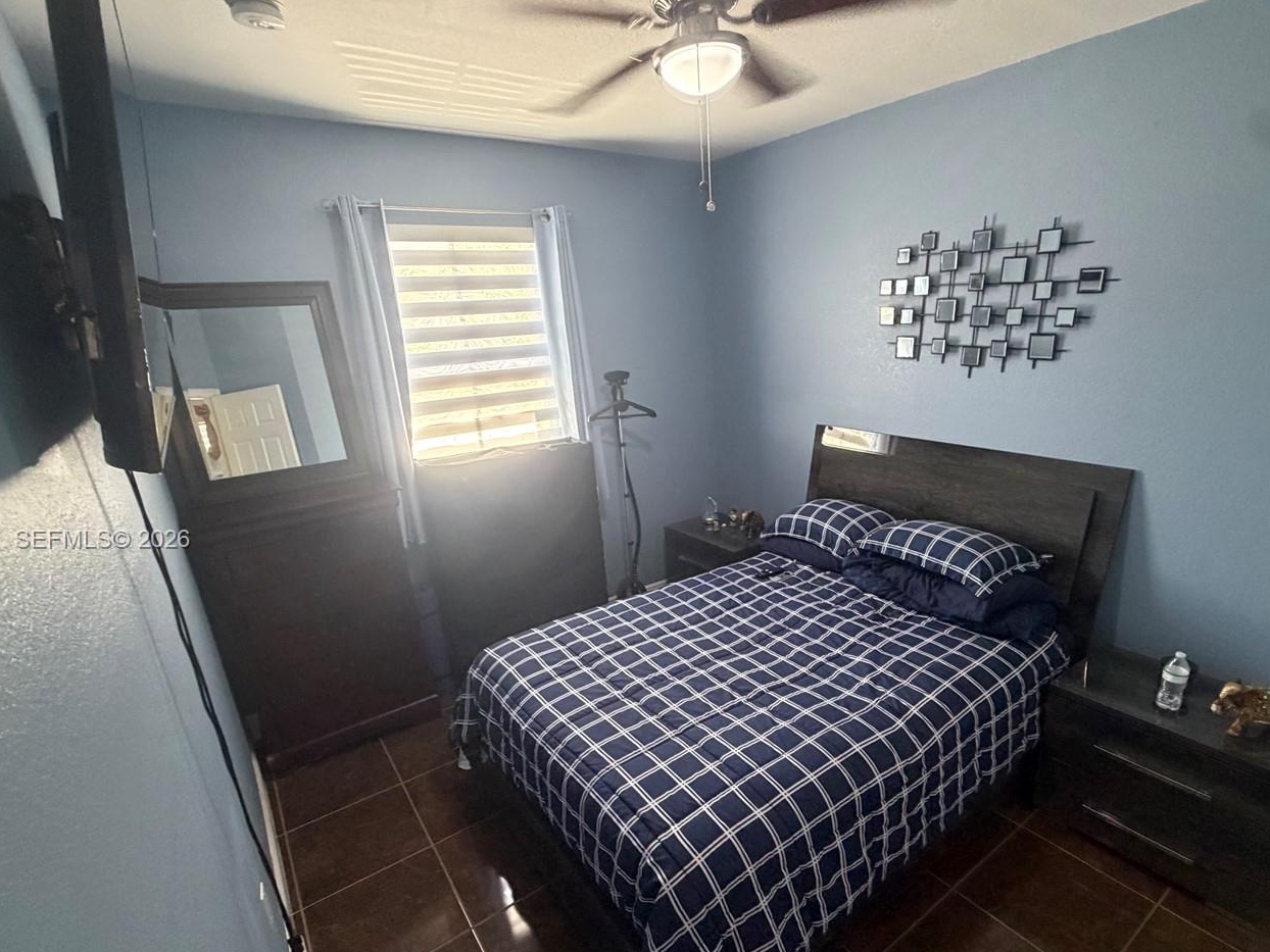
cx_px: 689
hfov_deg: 87.6
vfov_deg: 71.3
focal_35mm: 18
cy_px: 541
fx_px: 660
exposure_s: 1/60
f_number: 2.2
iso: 400
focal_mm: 2.22
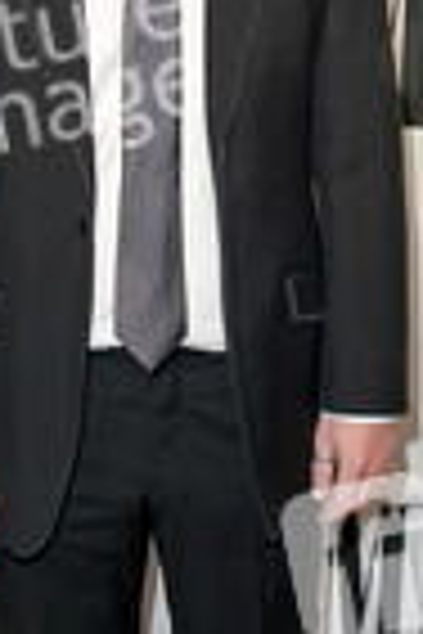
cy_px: 315
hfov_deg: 19.9
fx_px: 1198
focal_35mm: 68
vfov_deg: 29.7
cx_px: 106
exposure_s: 1/400
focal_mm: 24
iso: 500
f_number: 4
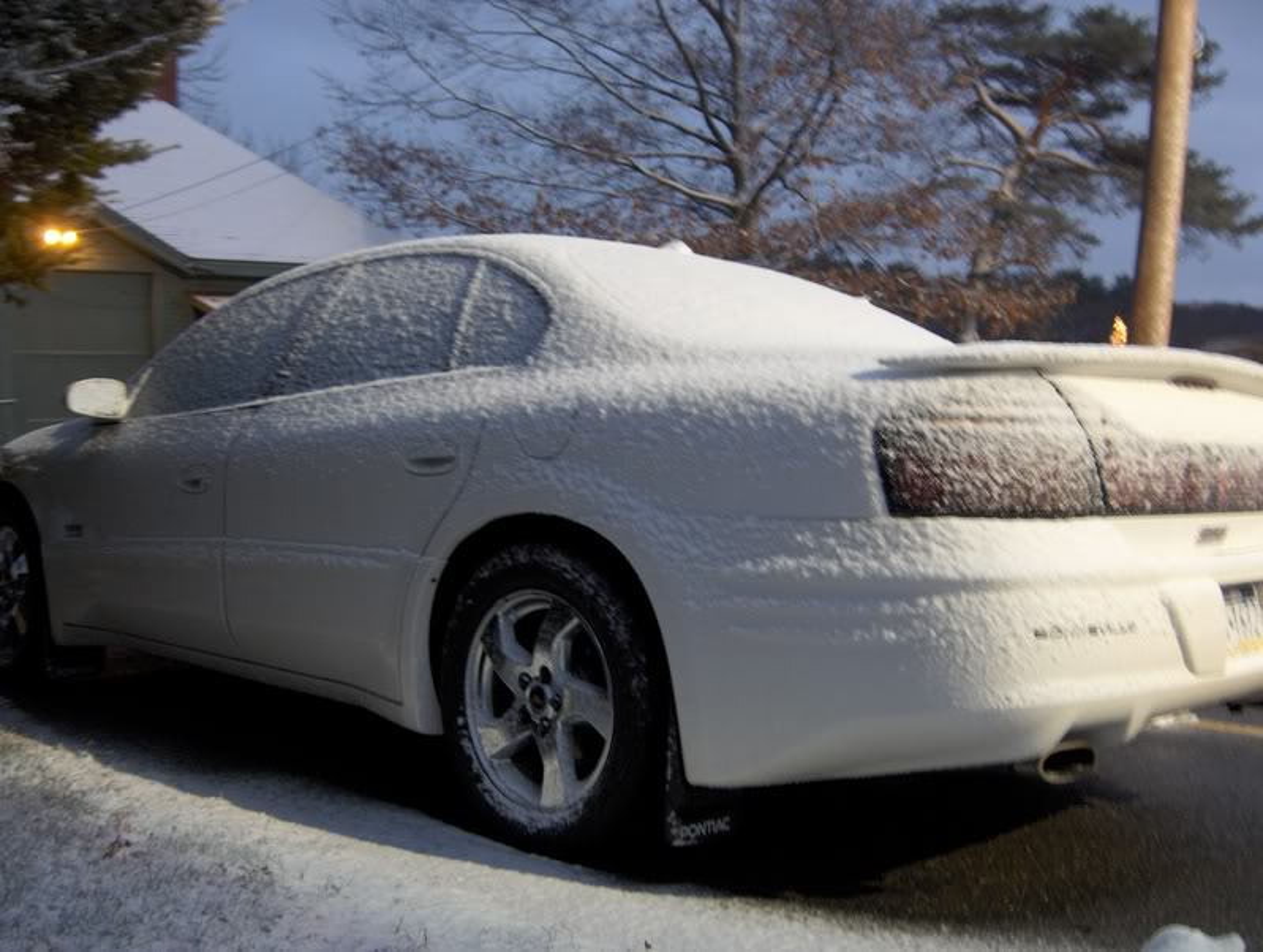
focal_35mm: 39
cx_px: 632
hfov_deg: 47.8
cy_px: 476
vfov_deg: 36.9
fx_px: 1425
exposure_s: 1/1.72
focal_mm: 8
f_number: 2.8
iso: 100
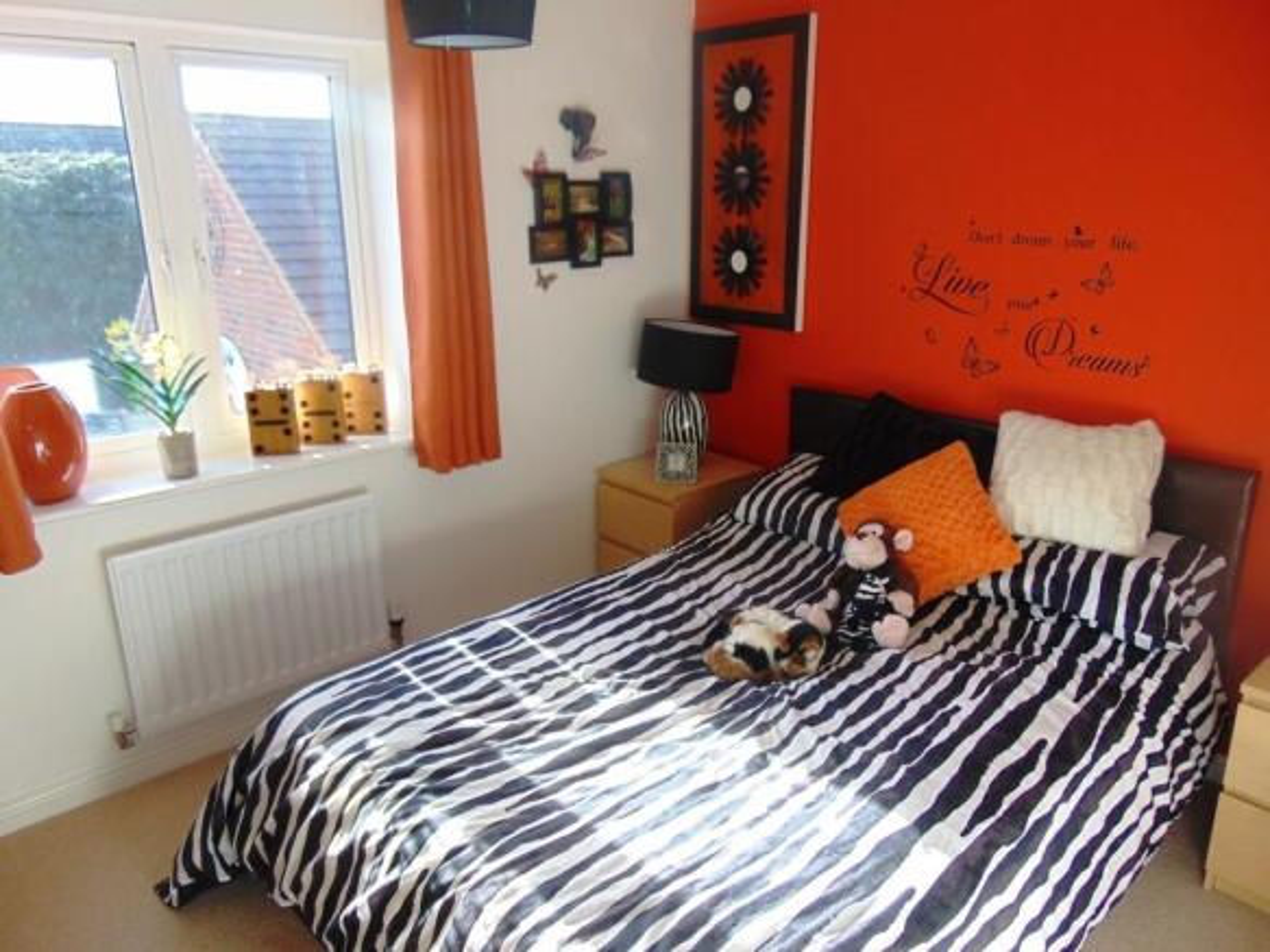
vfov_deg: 54.9
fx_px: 917
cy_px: 476
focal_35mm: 25
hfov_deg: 69.4
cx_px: 635
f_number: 3
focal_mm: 4.5
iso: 80
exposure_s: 1/100
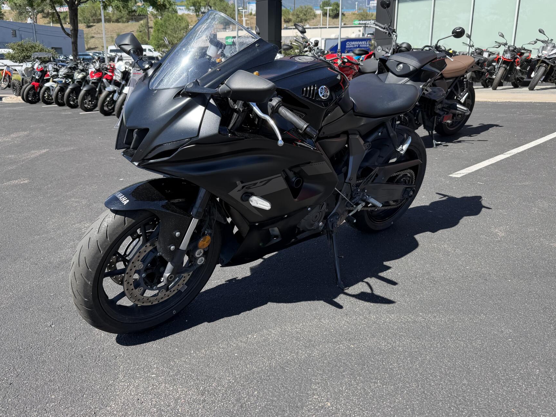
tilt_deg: -14.2
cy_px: 180
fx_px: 450
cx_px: 260
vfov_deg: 49.6
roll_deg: +0.3
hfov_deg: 63.4
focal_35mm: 28
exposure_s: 1/1653
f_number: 1.78
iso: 80
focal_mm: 6.76
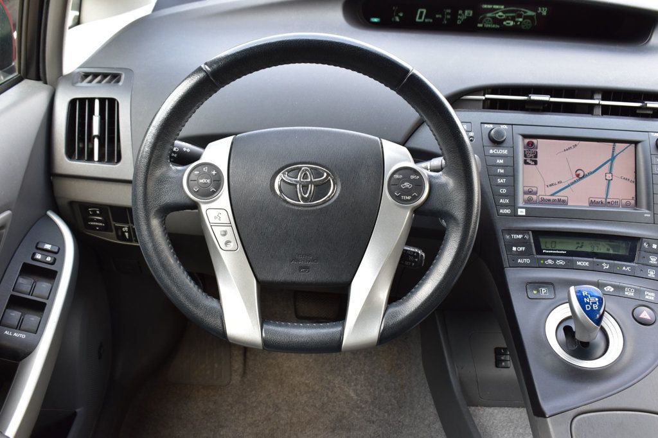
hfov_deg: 51.3
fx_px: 685
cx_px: 329
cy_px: 219
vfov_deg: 35.5
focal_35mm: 38
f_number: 8
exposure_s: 1/50
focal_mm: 25
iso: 400
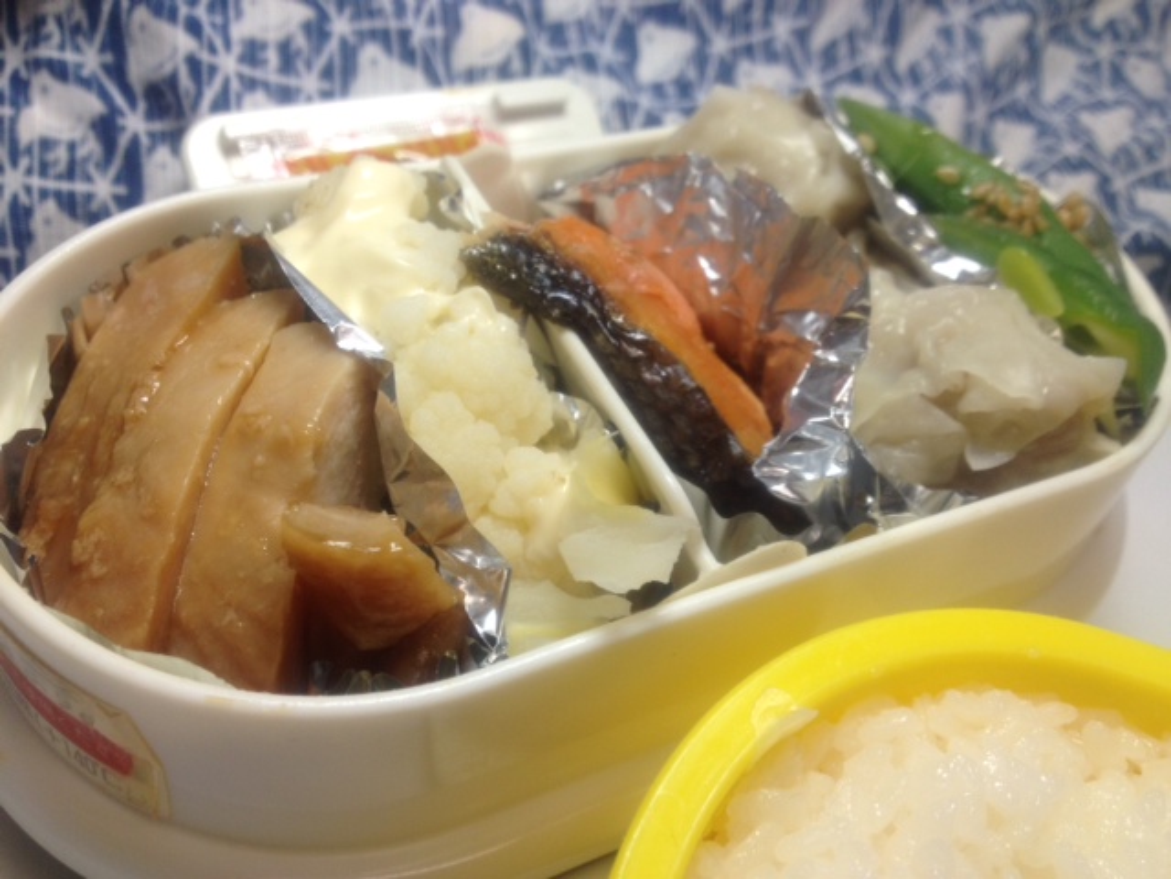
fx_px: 1184
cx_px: 586
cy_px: 440
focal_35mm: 35
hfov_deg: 52.6
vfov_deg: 40.7
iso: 50
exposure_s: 1/127
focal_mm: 4.28
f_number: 2.4
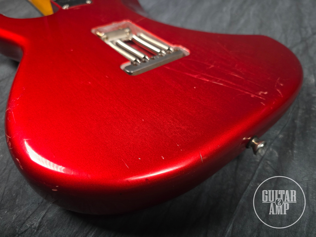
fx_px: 210
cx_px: 158
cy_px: 118
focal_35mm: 23
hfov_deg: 73.9
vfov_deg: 58.9
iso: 1000
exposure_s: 1/60
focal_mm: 6.3
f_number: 1.7
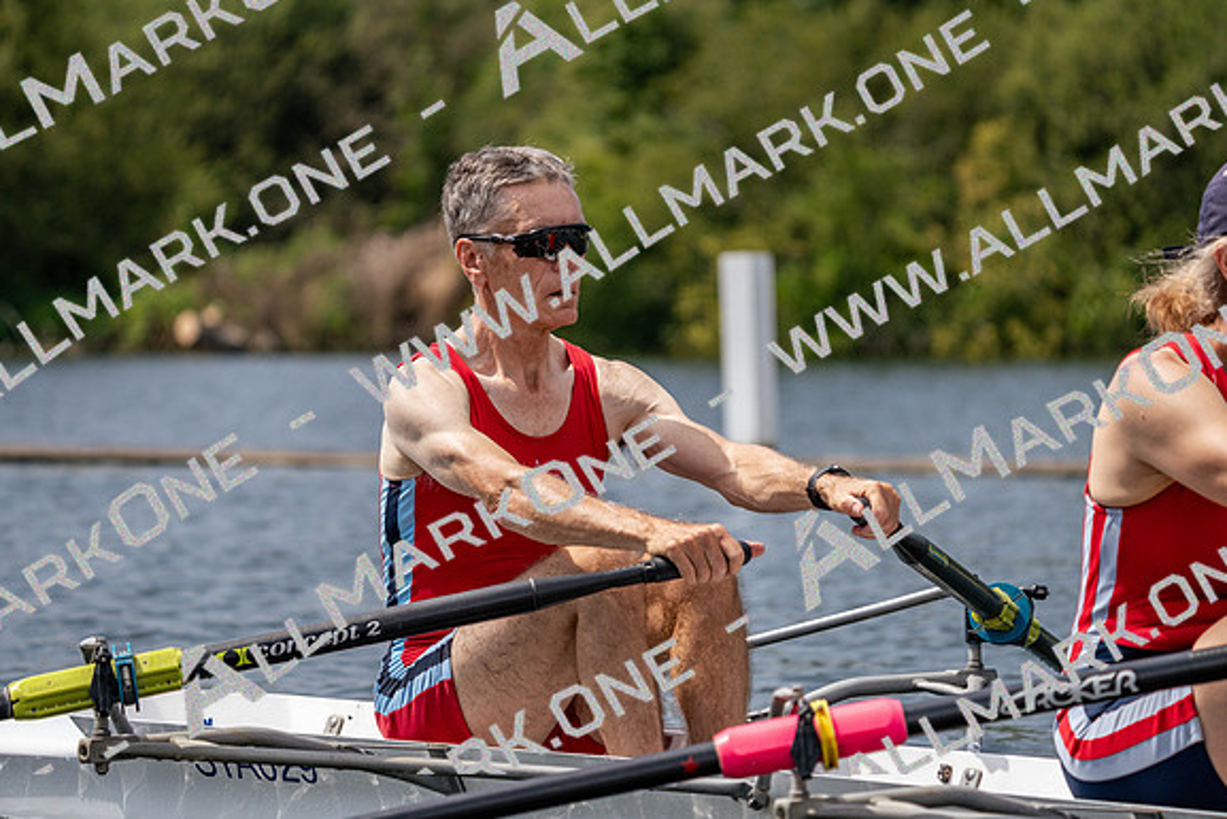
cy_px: 410
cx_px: 612
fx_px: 6852
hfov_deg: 10.2
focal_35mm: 201
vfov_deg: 6.8
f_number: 5.6
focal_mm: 200
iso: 200
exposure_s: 1/1600
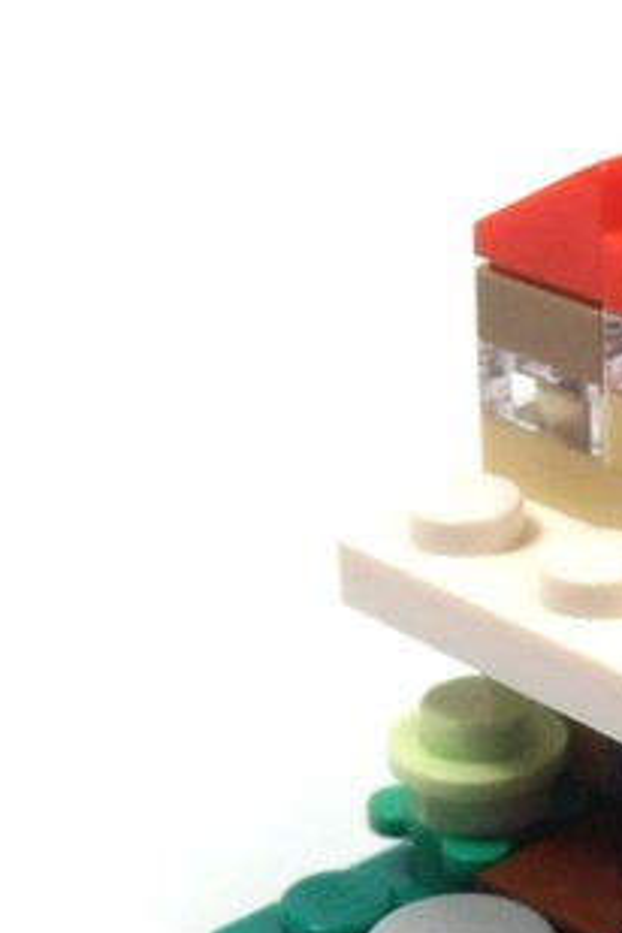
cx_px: 743
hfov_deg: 12.0
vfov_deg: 18.2
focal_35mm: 112
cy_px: 587
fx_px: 2902
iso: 80
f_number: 3.9
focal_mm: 6.61
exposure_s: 1/100
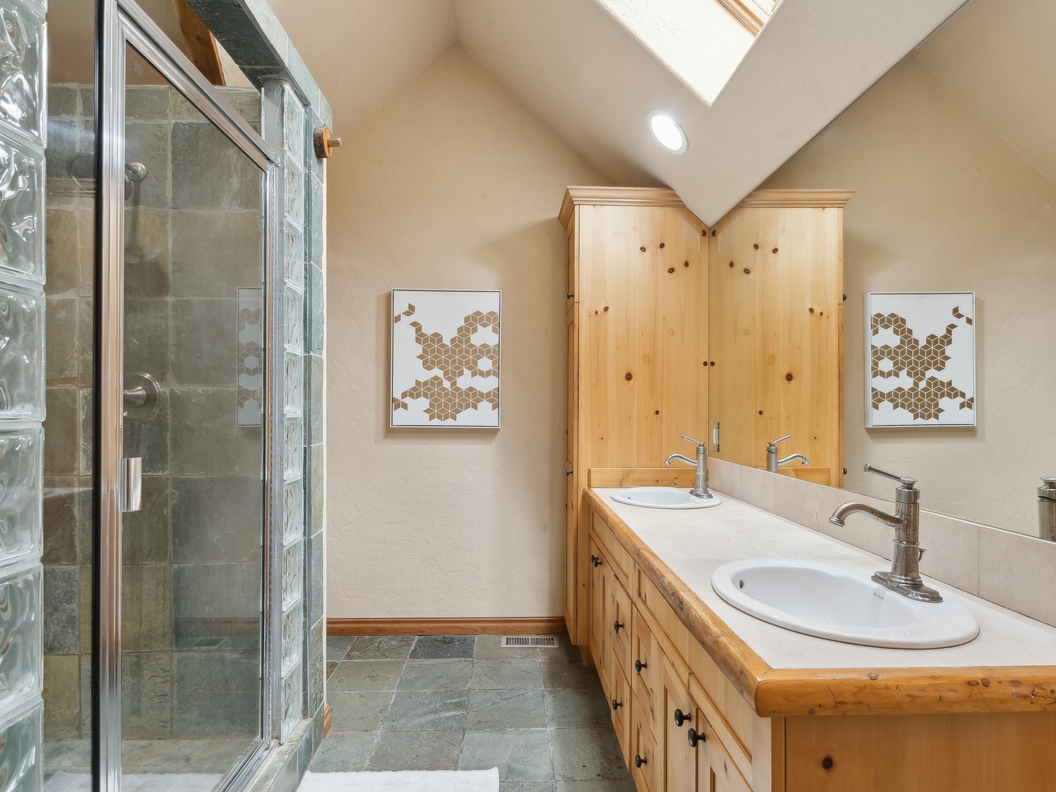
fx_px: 549
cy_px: 402
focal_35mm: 18
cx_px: 552
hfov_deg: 87.7
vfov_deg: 71.6
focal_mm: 11
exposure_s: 1/8
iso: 200
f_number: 6.3
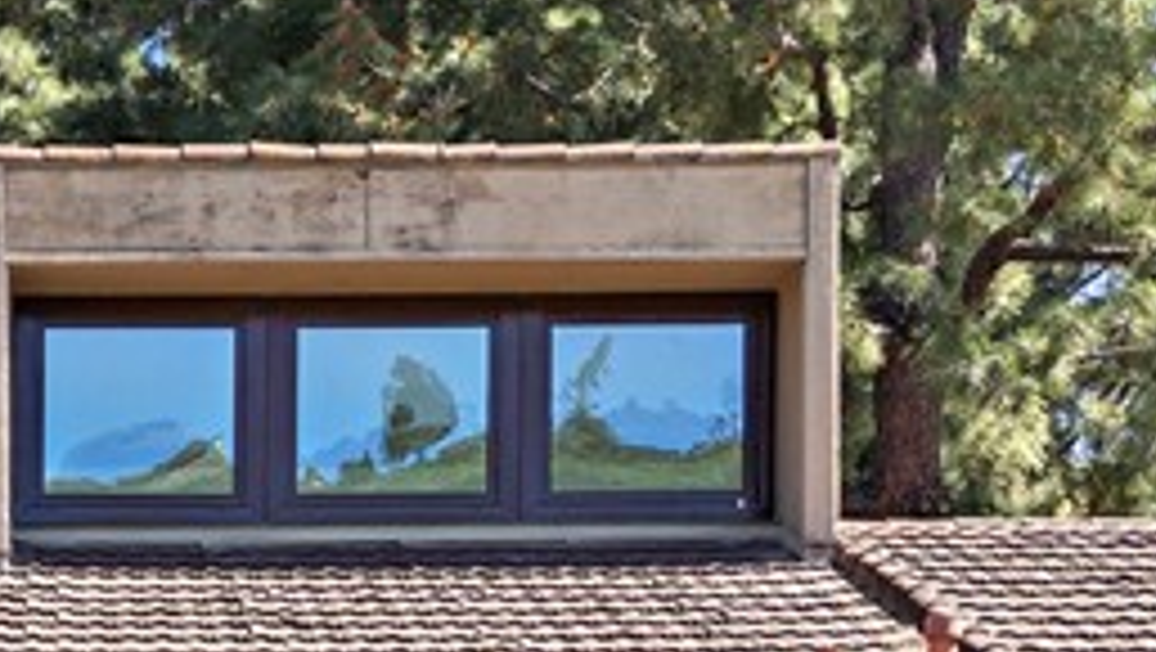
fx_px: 3190
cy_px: 1565
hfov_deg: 19.9
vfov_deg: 10.2
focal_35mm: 104
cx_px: -27
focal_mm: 6.72
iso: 100
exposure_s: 1/500
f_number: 1.7
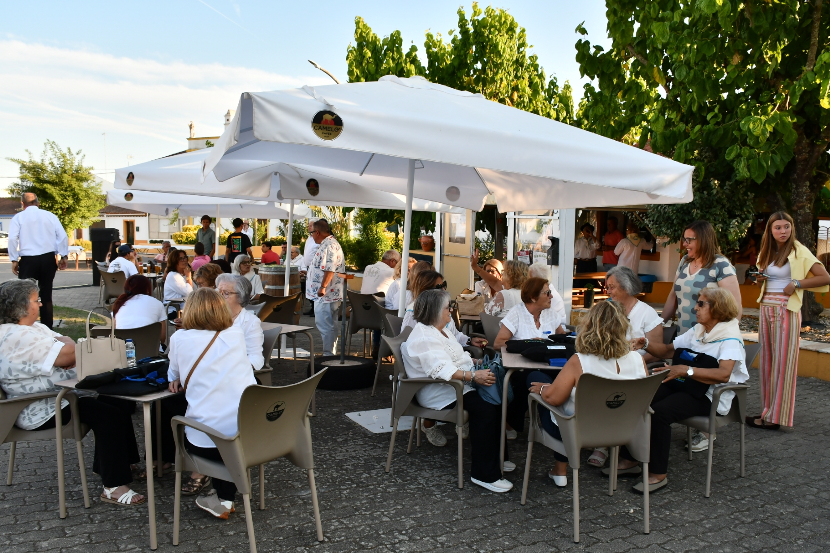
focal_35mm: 28
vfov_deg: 46.4
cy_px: 283
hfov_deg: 65.5
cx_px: 427
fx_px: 645
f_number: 5.6
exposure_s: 1/250
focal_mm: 18
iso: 200
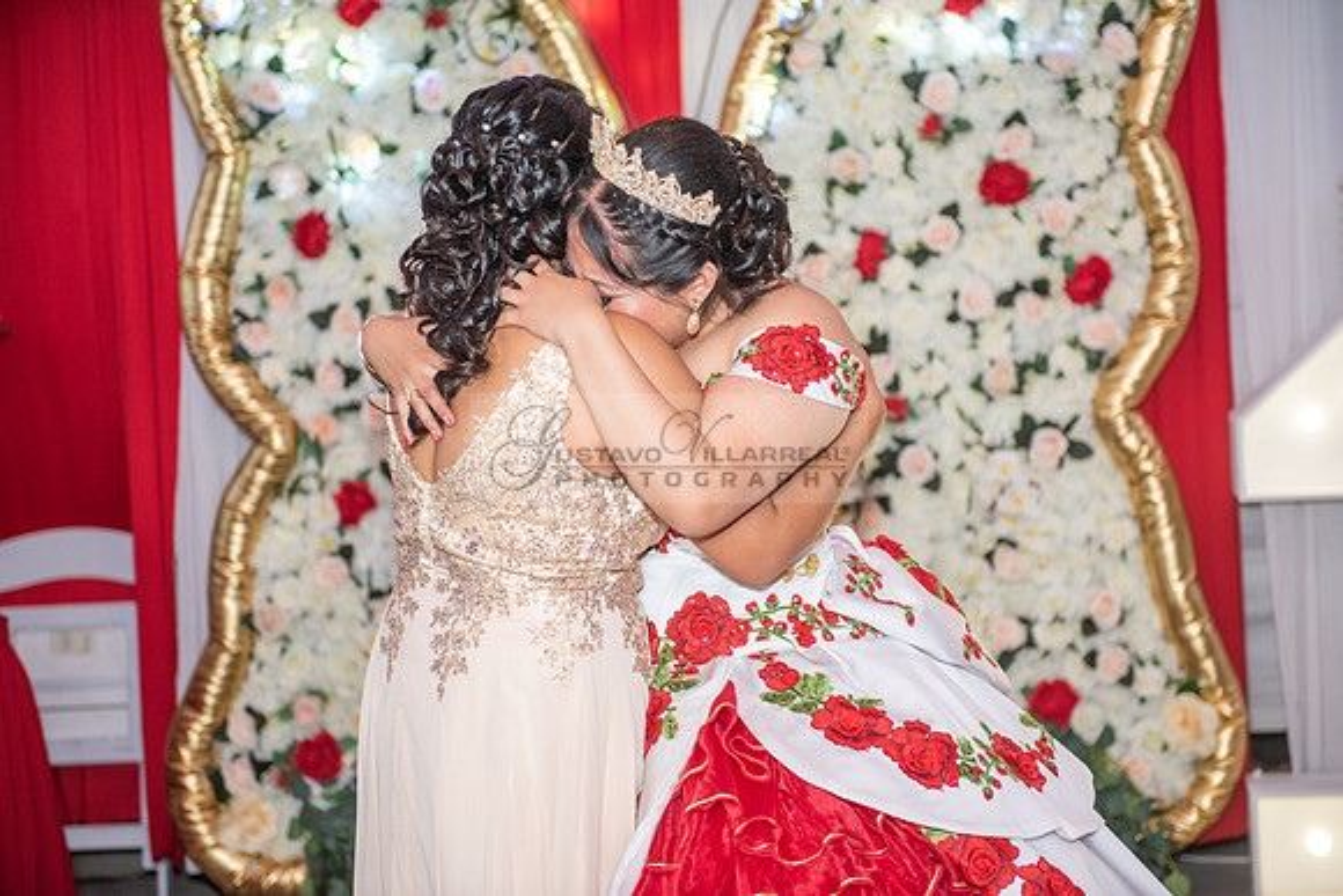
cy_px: 448
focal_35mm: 70
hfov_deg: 28.8
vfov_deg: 19.5
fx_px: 2612
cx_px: 672
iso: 800
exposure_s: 1/160
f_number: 3.2
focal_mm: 70
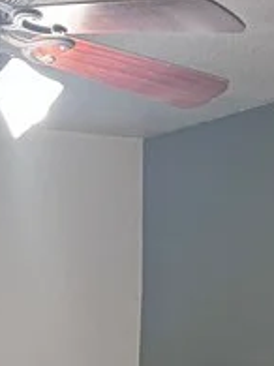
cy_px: 473
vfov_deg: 15.0
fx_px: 1331
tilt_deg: -3.7
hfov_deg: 11.6
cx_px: -28
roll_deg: -2.0
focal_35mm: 126
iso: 320
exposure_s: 1/60
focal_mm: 6.76
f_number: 1.78
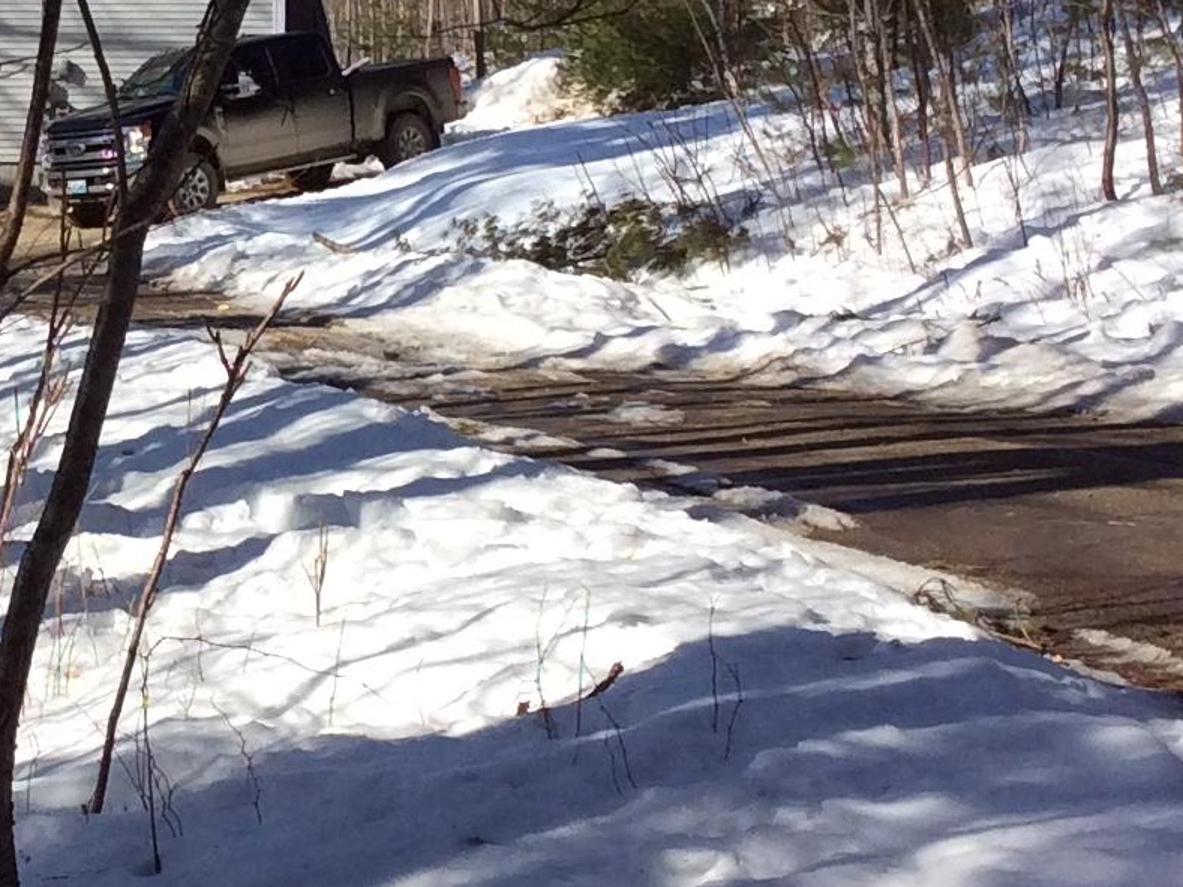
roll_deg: +0.2
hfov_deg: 18.3
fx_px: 3589
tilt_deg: -1.1
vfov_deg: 14.1
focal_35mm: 105
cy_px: 238
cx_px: 15
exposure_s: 1/1789
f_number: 2.4
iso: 32
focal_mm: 3.3
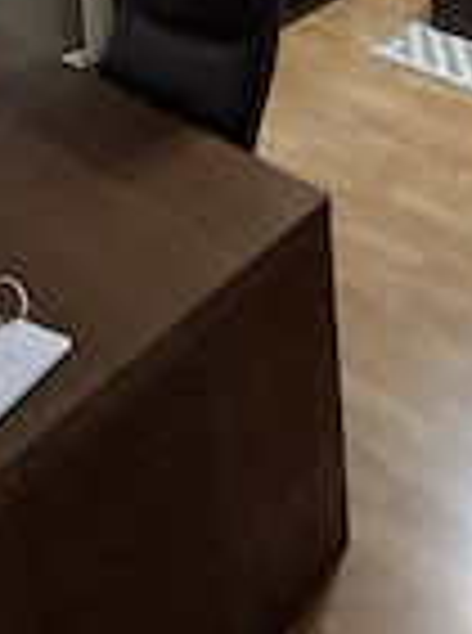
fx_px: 676
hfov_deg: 34.6
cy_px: -216
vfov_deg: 33.8
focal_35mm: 37
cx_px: 485
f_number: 2.2
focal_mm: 1.74
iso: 250
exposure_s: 1/24
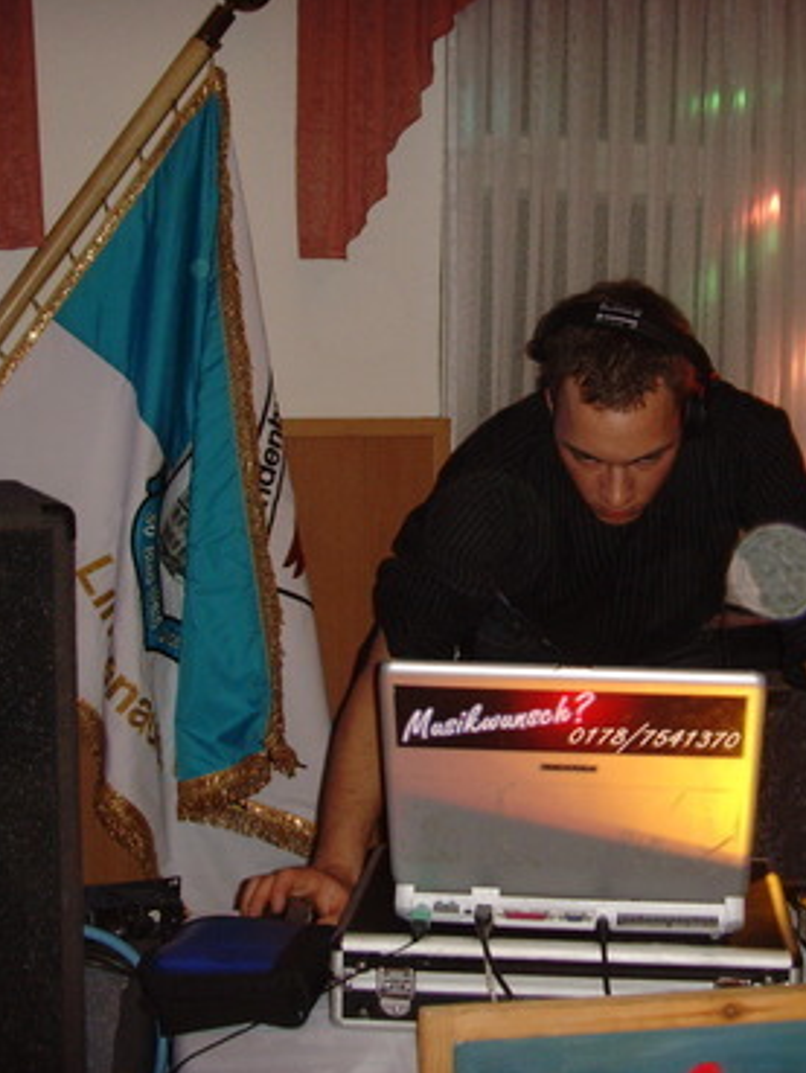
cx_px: 532
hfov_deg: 23.9
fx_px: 1893
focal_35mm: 61
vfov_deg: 31.7
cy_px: 536
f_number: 3.7
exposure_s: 1/45
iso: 200
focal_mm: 7.7
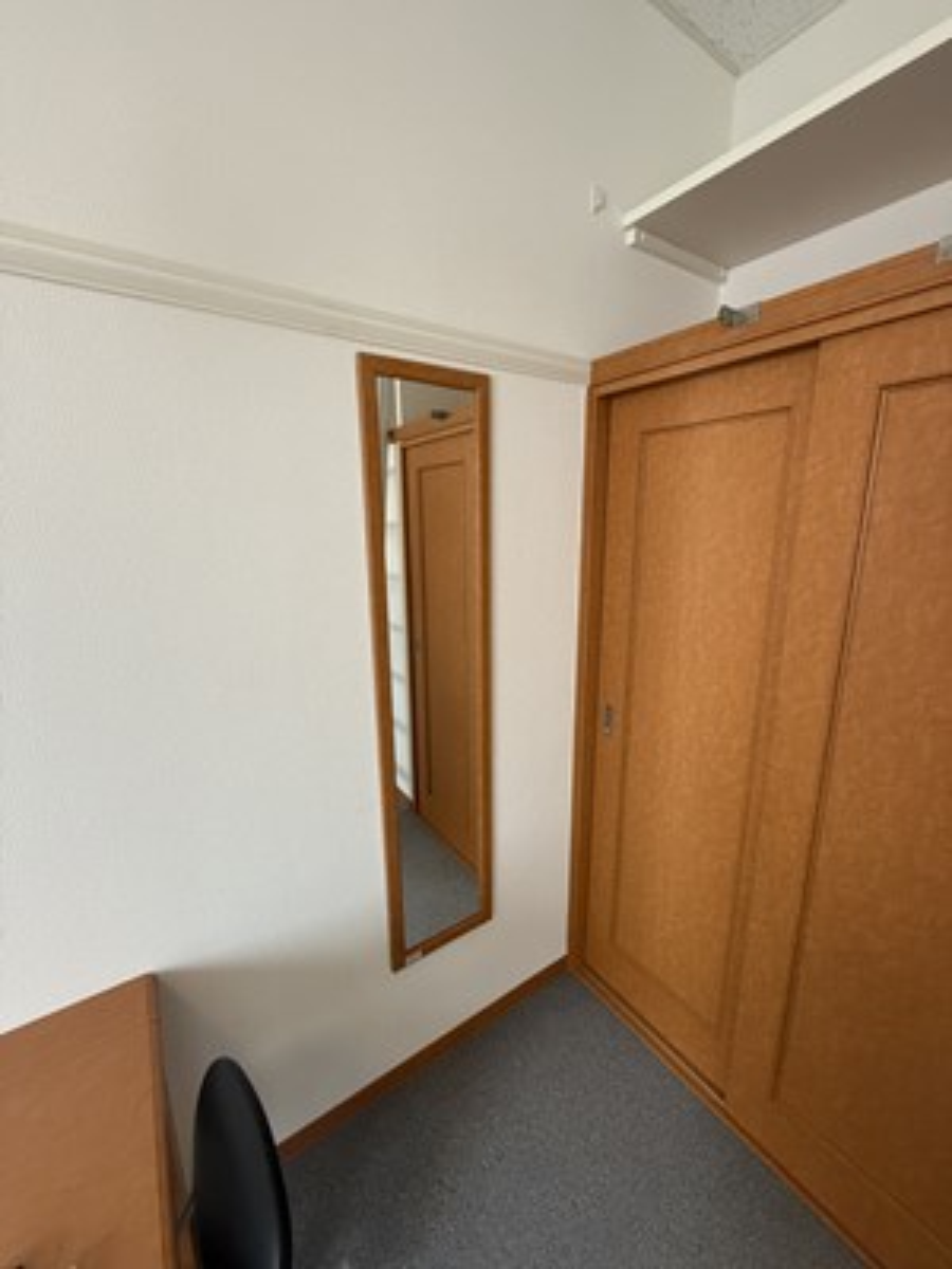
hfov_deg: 85.7
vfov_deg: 102.1
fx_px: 513
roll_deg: +0.6
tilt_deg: -11.4
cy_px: 634
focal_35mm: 14
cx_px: 476
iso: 250
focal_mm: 2.22
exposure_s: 1/100
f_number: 2.2
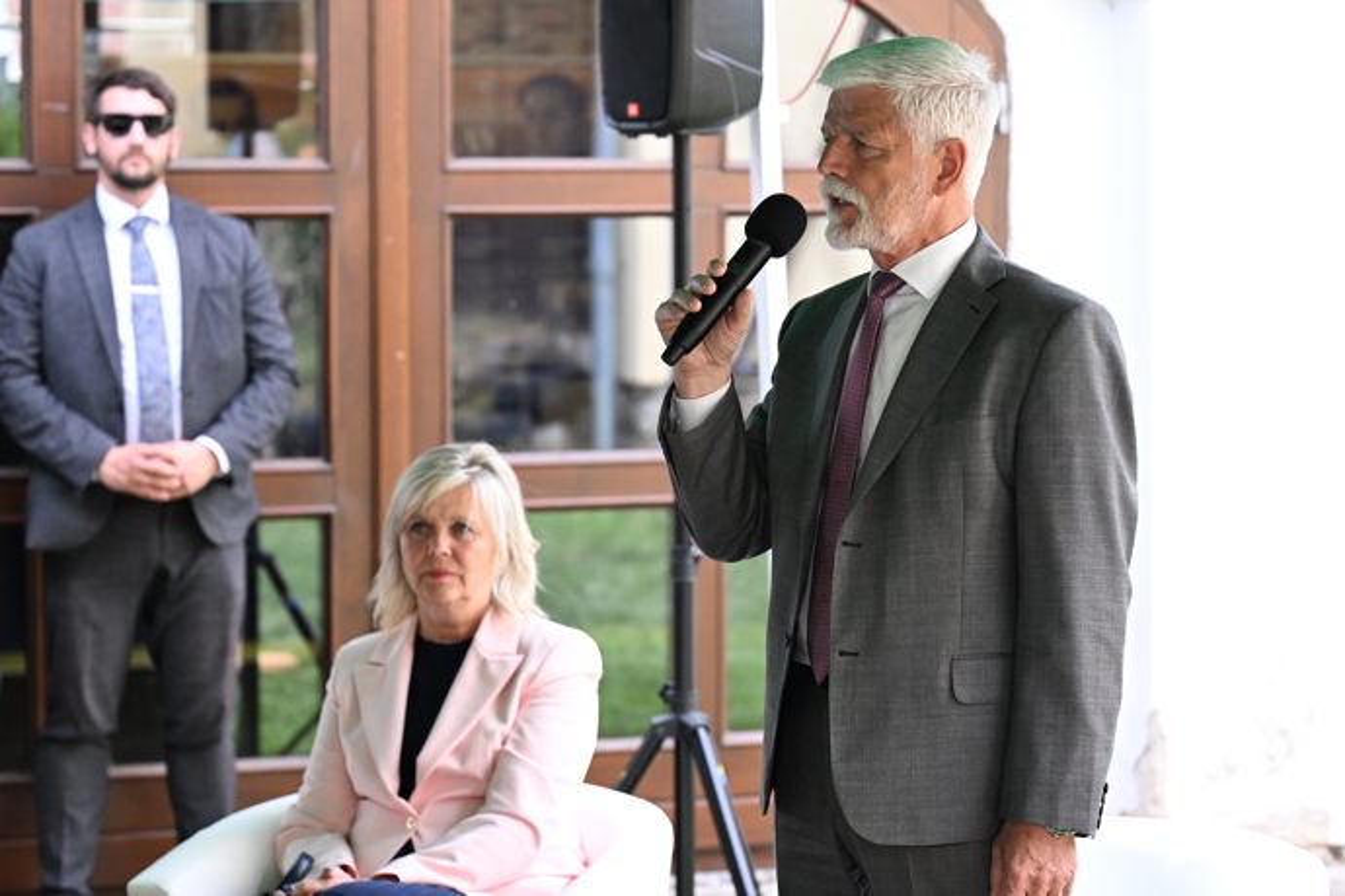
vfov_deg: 13.0
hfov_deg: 19.5
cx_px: 672
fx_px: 3923
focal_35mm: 105
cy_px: 448
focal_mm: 70
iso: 2000
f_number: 2.8
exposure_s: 1/2500
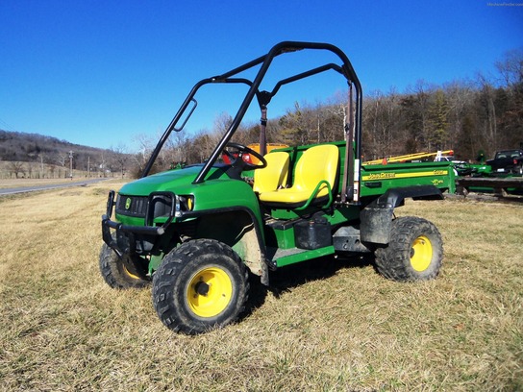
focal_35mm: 28
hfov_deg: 63.4
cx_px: 262
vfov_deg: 49.7
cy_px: 196
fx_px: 423
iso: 64
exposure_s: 1/100
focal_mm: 5.1
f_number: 10.8
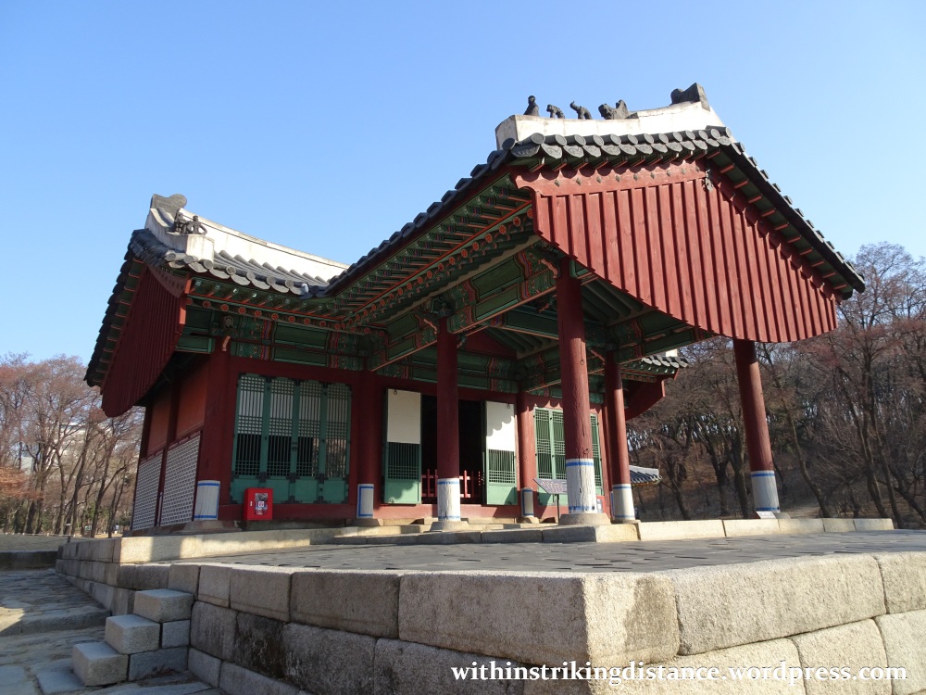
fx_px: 642
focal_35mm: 24
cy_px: 348
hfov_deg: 71.6
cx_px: 463
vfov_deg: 56.8
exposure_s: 1/400
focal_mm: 4.1
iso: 80
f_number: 3.5
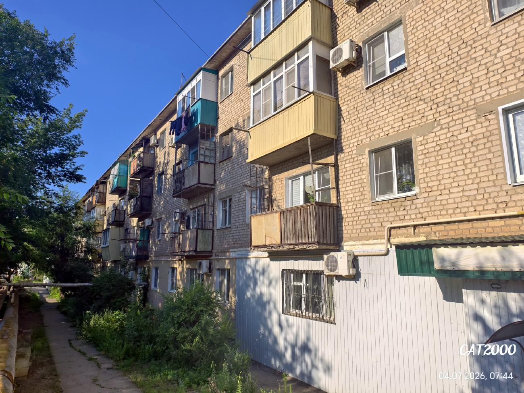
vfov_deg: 58.9
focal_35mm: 23
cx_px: 262
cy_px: 196
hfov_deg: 73.9
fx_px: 348
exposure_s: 1/4032
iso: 72
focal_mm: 6.54
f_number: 1.57
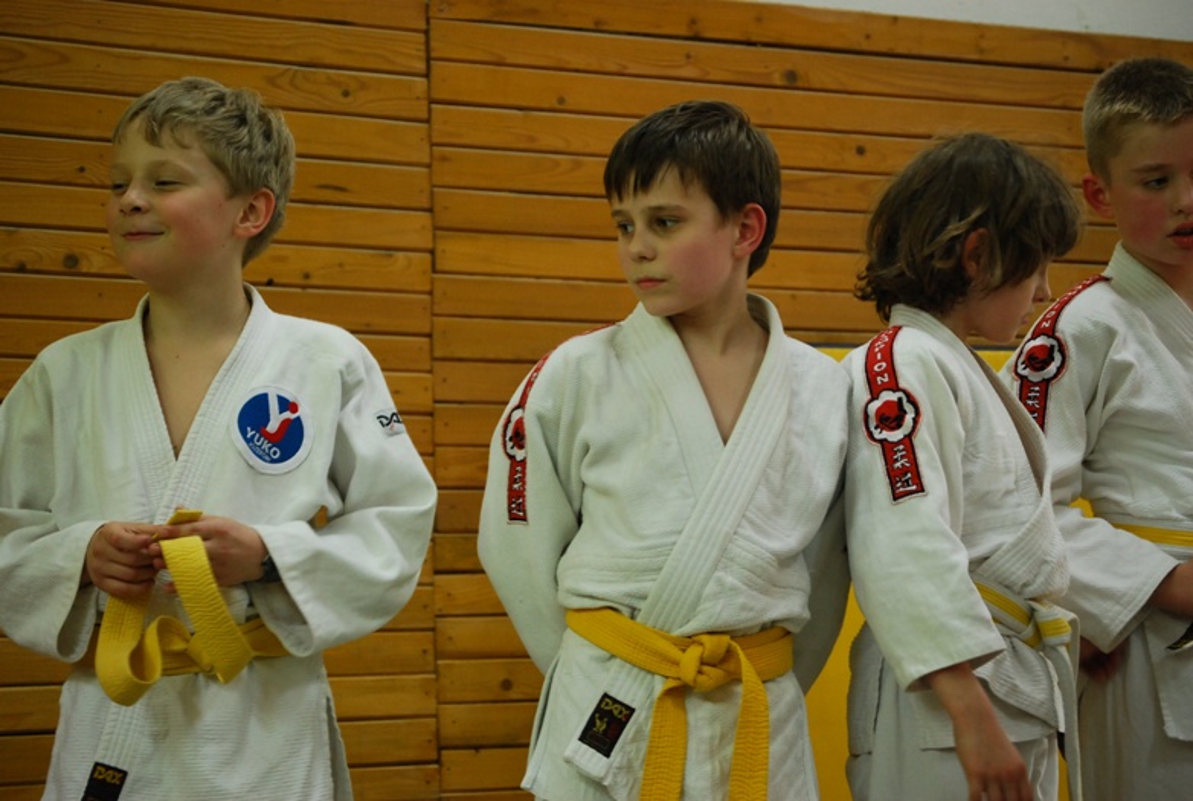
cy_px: 400
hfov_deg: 17.5
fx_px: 3885
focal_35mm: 117
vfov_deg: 11.8
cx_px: 596
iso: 800
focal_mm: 78
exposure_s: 1/30
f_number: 4.5
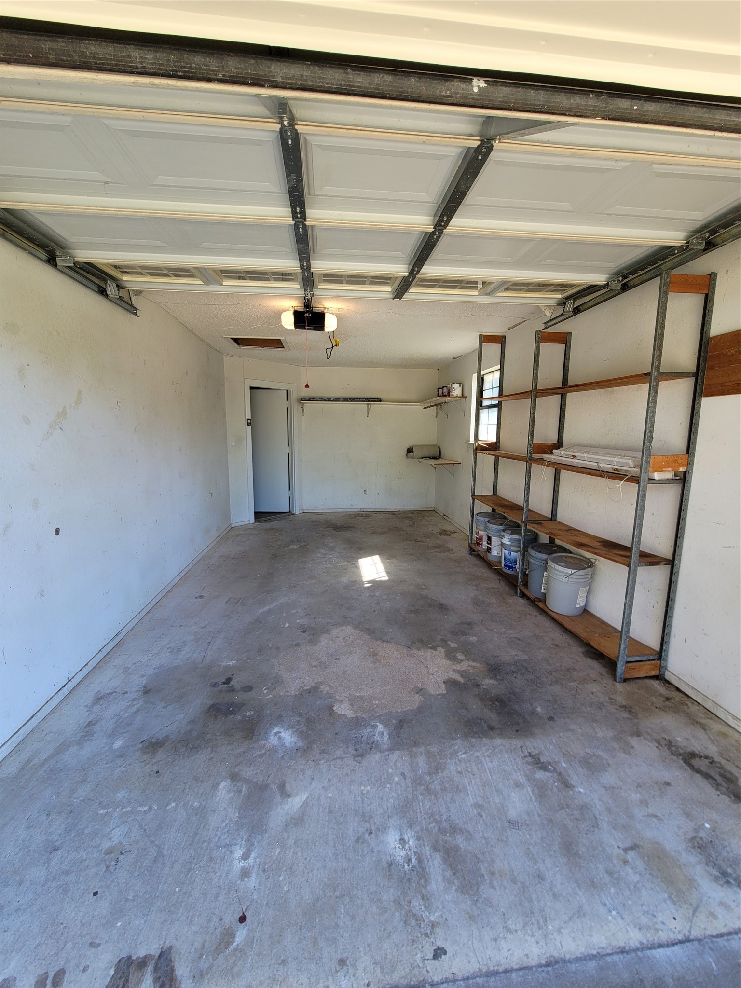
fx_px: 371
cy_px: 494
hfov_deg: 89.9
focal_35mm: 13
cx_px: 370
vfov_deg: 106.2
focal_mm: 2.2
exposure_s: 1/140
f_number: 2.2
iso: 64
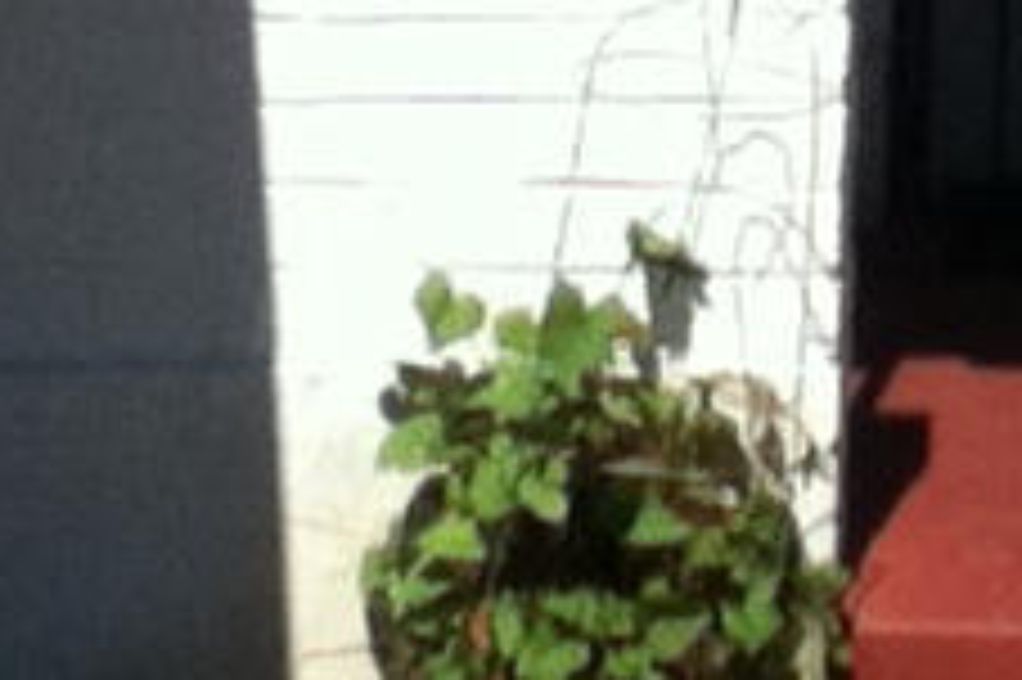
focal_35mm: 141
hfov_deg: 14.1
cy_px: -360
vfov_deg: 9.4
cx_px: 1202
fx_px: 4000
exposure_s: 1/2139
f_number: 2.4
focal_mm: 3.85
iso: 80
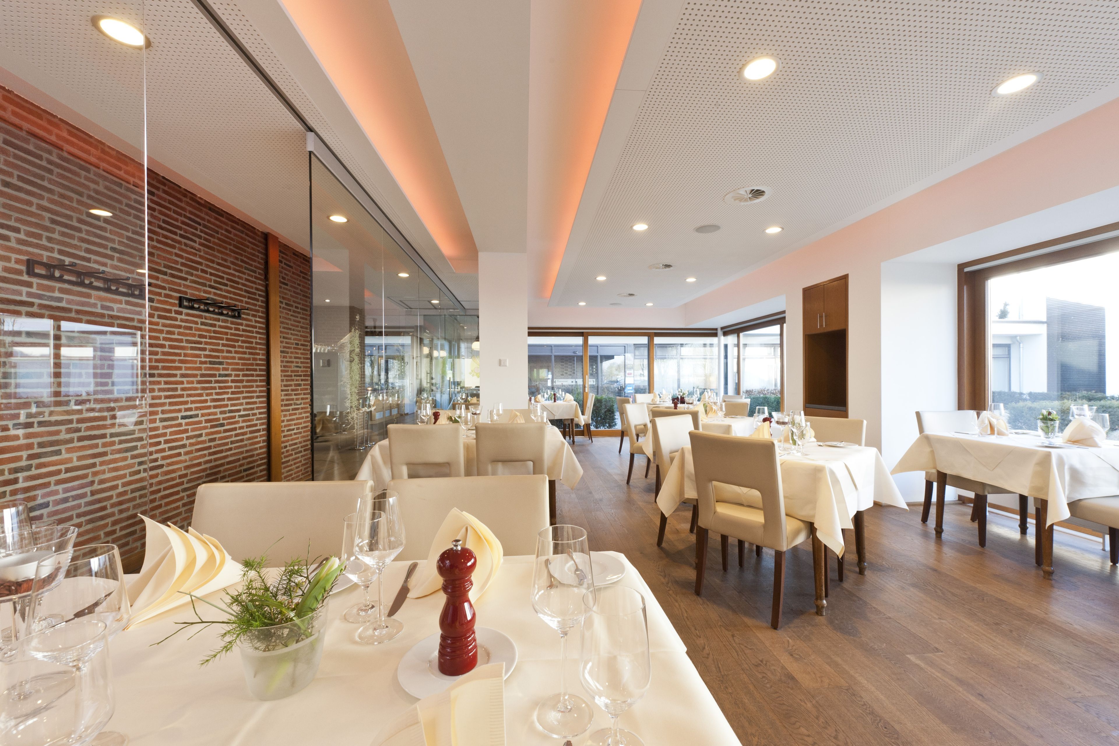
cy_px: 373
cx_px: 560
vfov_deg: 81.2
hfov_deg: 104.3
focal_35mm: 14
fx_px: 435
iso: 640
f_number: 11
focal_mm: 14
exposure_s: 1/10
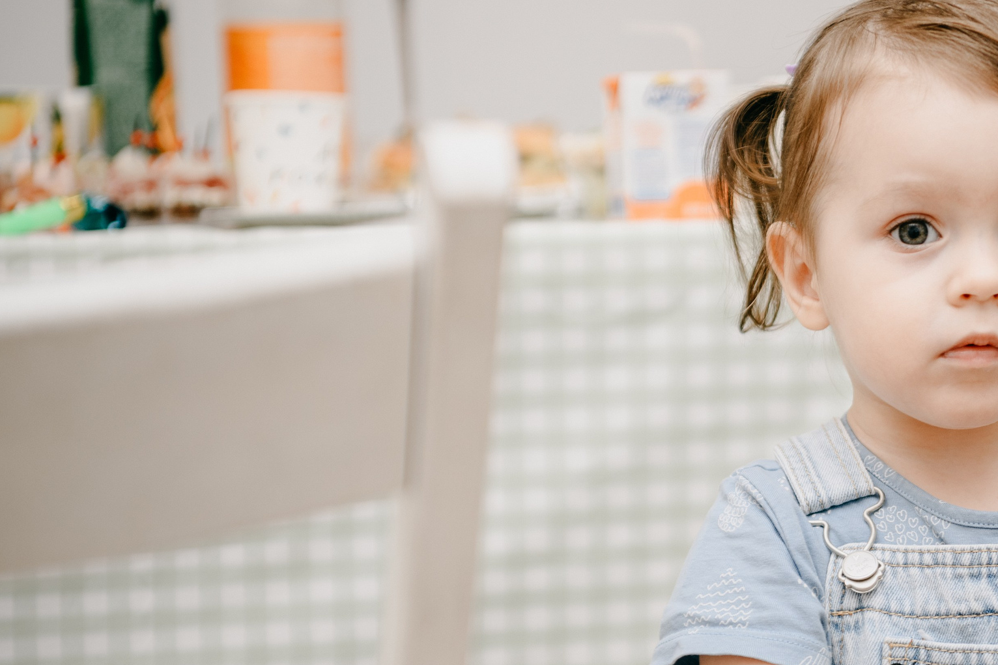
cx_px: 810
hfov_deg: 17.3
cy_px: 402
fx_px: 3243
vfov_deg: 11.7
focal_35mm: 117
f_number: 3.2
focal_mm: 70
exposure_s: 1/160
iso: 125
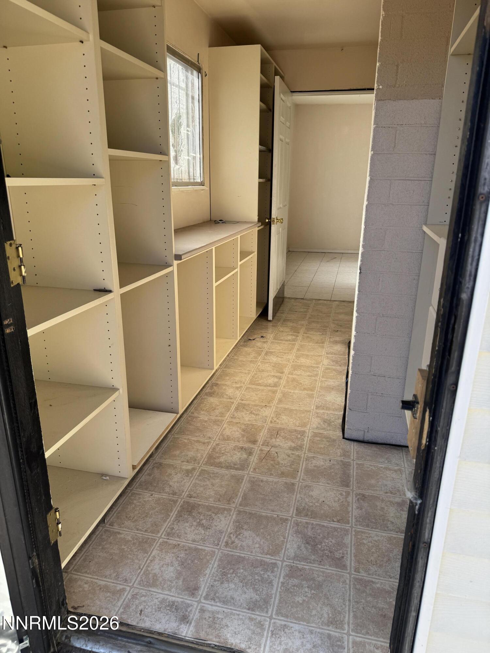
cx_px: 245
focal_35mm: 24
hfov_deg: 56.8
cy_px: 326
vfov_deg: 71.6
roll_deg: -0.3
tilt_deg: -17.0
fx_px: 453
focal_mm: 6.76
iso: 80
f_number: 1.78
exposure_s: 1/685
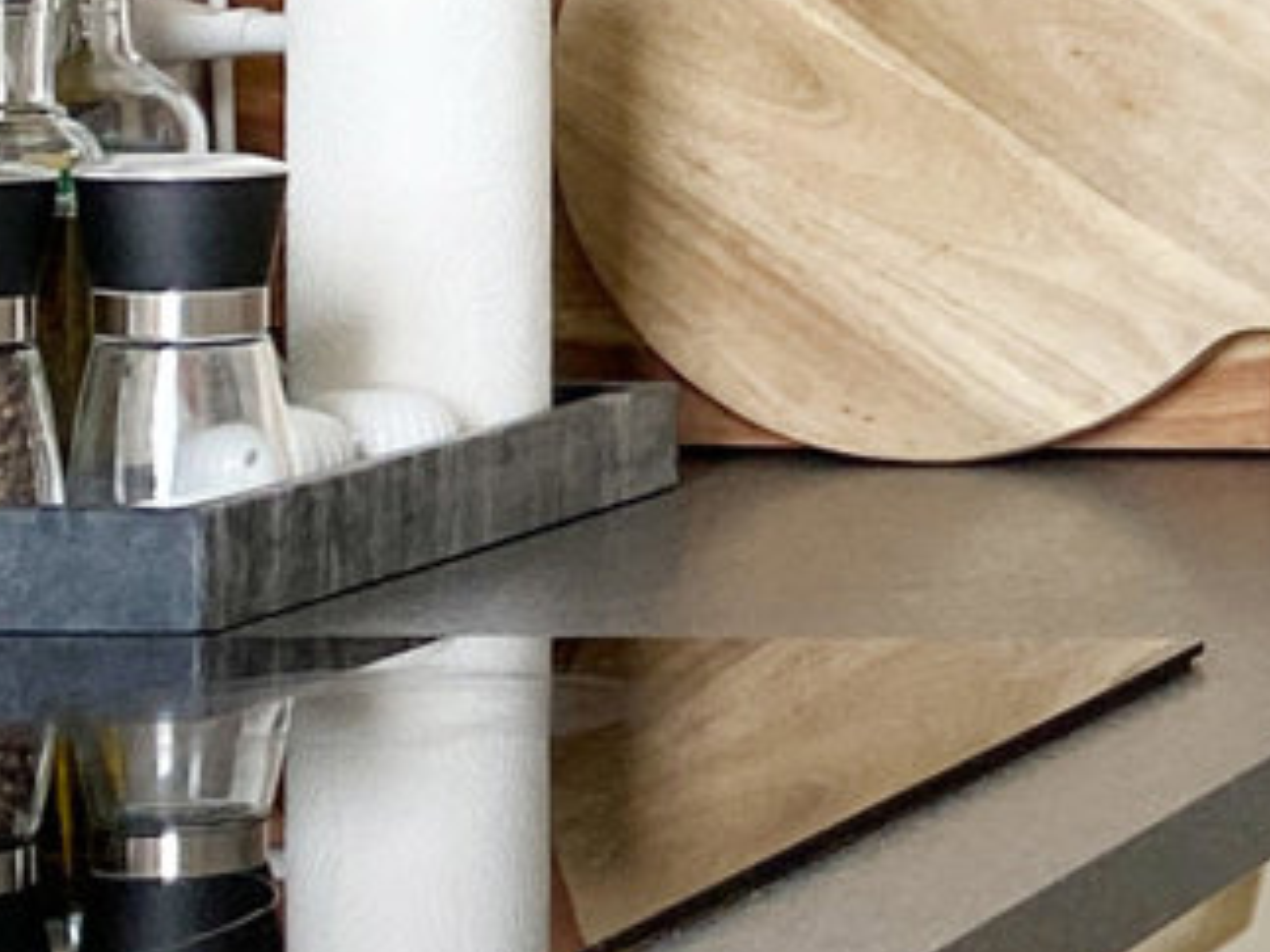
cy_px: -35
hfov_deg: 10.3
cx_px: 3271
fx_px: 5905
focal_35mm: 161
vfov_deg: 9.1
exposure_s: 1/121
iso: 100
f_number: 1.8
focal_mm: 4.25
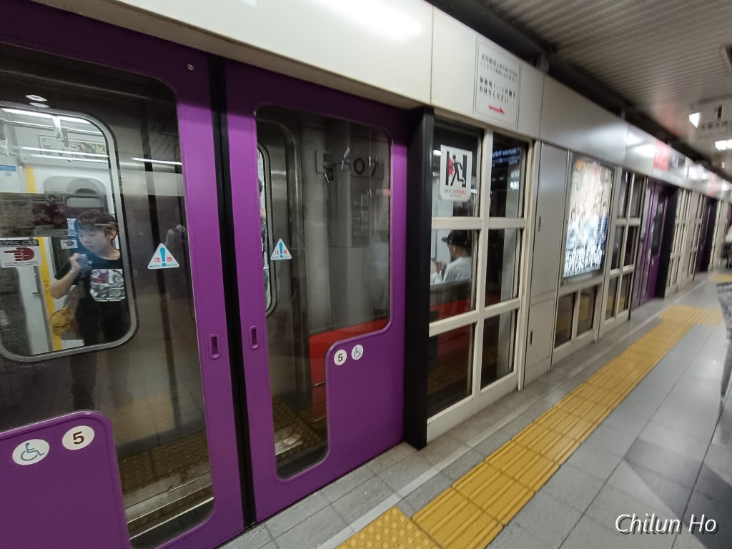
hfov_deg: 94.5
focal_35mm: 16
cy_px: 274
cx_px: 366
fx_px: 338
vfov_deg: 78.1
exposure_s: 1/50
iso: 260
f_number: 2.2
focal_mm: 1.66
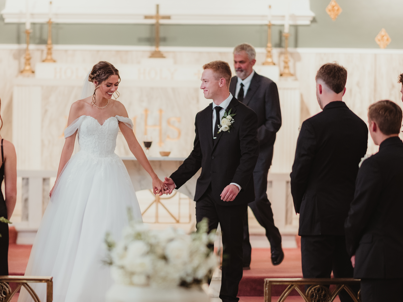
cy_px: 197
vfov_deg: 8.8
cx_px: 152
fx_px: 1956
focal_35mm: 168
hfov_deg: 11.8
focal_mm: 105
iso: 2000
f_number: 1.4
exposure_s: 1/320
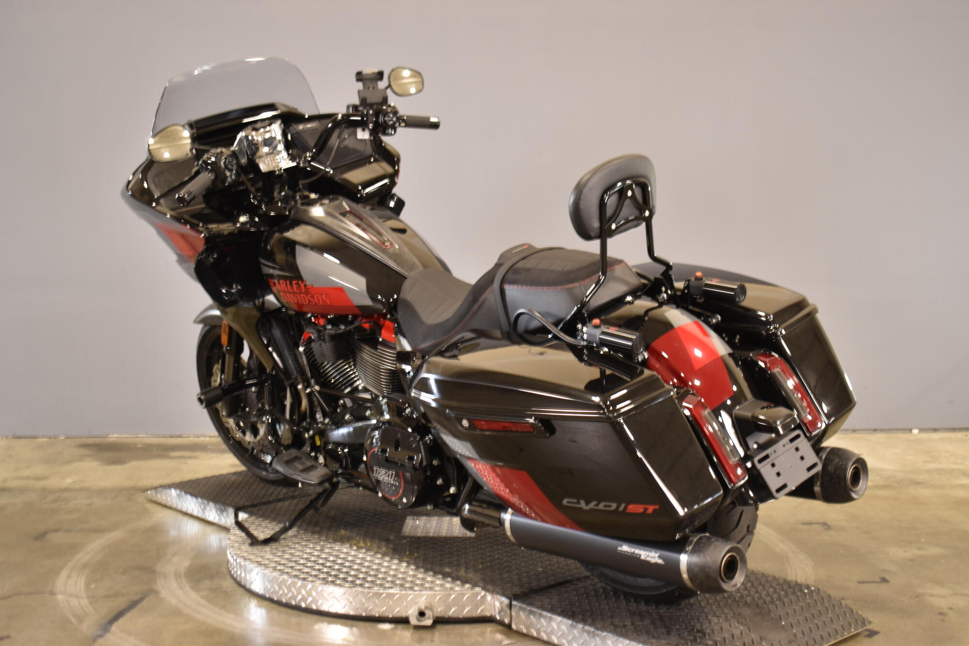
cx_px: 484
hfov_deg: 42.3
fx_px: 1251
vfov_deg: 28.9
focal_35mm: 46
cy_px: 323
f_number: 4.2
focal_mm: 31
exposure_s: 1/10
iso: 400
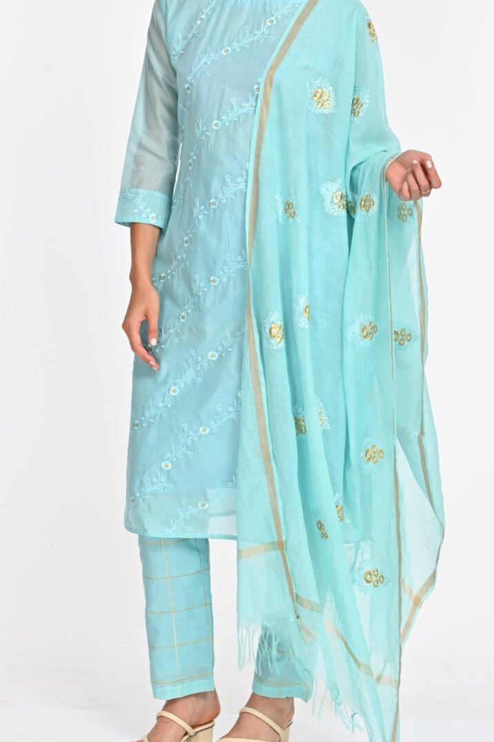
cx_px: 251
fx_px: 1709
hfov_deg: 16.4
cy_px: 301
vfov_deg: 24.4
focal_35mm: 83
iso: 320
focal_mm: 55
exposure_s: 1/160
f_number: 8
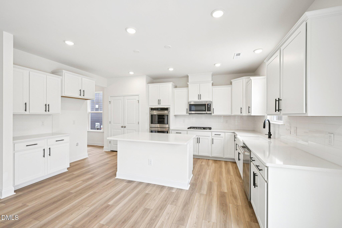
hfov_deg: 96.7
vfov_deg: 73.7
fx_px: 152
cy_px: 114
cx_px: 171
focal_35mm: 16
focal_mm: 16
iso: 110
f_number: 8
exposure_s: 1/15
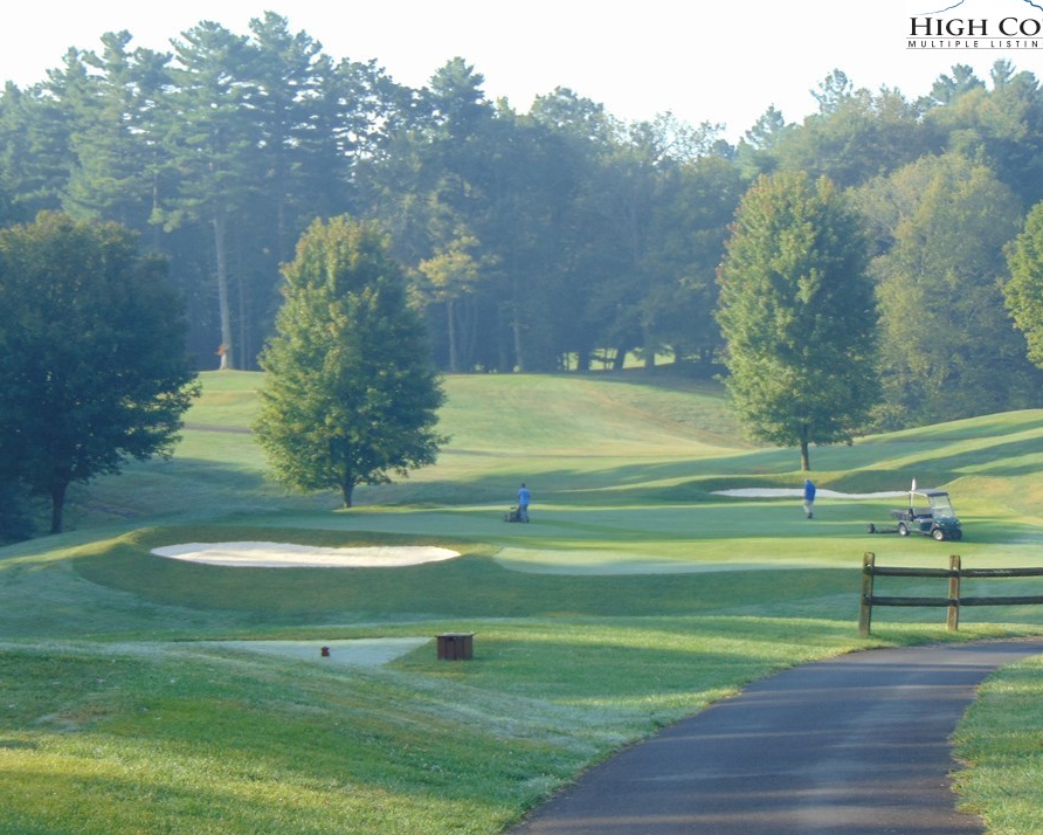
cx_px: 546
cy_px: 439
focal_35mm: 121
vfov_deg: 12.8
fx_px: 3736
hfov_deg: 15.9
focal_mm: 19.4
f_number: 3.9
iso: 80
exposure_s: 1/200
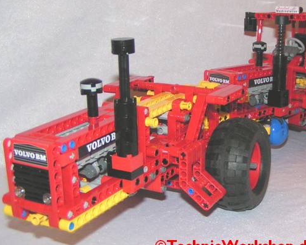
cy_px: 116
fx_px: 435
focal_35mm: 48
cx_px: 195
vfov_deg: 31.4
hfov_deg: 38.5
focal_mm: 5.8
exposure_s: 1/40
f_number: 2.8
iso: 200
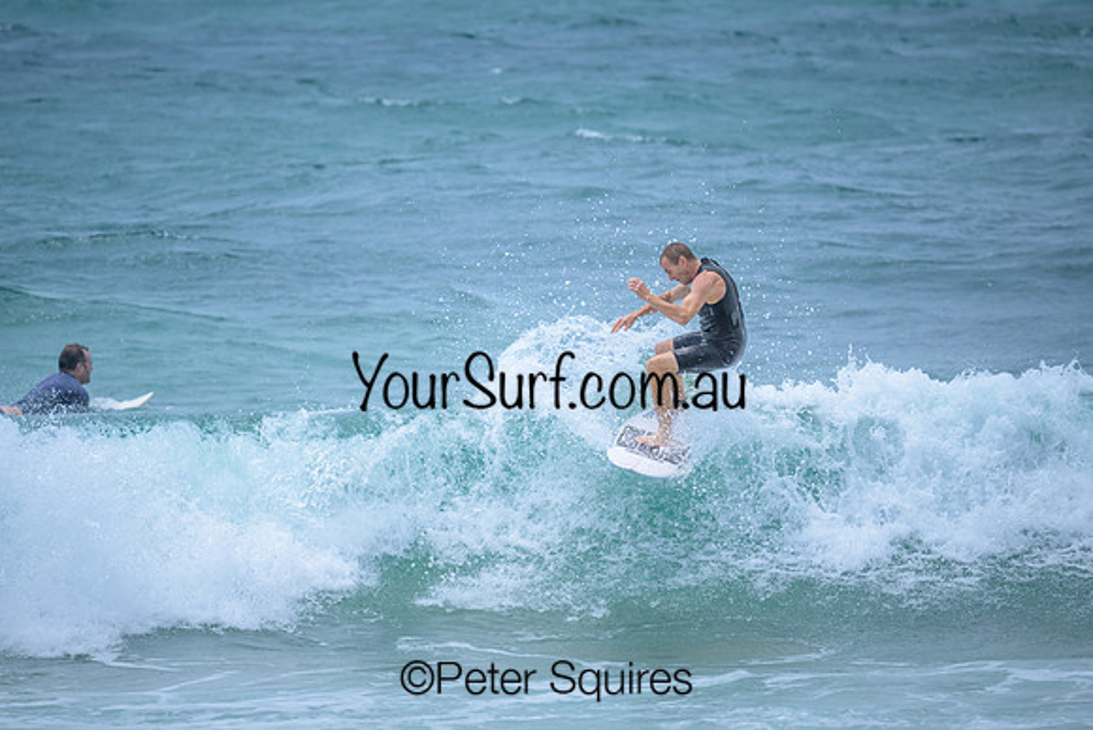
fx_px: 24293
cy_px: 365
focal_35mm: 800
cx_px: 546
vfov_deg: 1.7
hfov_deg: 2.6
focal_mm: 800
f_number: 6.3
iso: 320
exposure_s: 1/3200
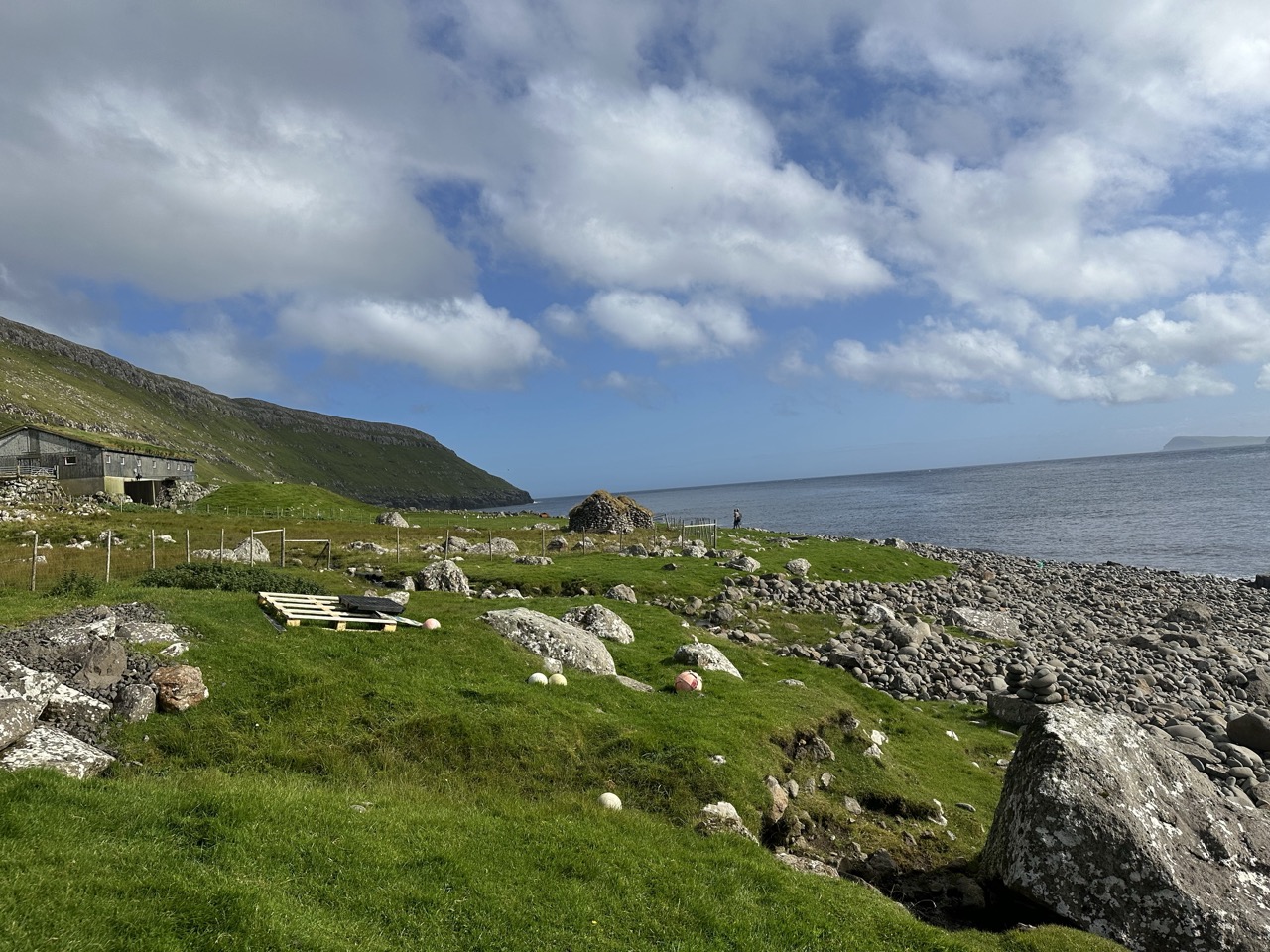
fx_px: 881
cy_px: 476
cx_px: 635
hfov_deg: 71.6
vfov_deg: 56.8
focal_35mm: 24
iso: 80
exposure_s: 1/8197
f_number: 1.78
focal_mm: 6.86
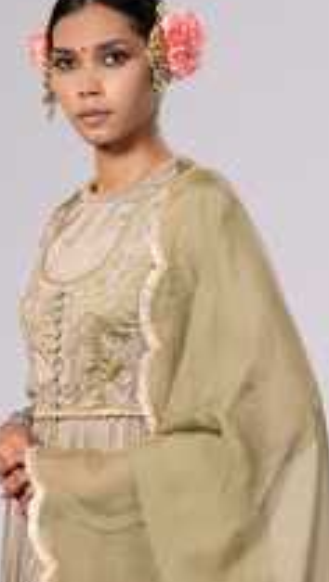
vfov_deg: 11.5
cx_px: 148
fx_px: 2846
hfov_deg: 6.6
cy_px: 645
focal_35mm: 184
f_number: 7.1
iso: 160
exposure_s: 1/160
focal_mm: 47
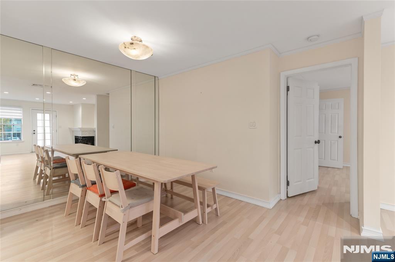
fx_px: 175
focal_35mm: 16
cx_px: 198
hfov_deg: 96.8
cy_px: 131
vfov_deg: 73.7
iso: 400
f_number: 8
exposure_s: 1/6
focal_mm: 16
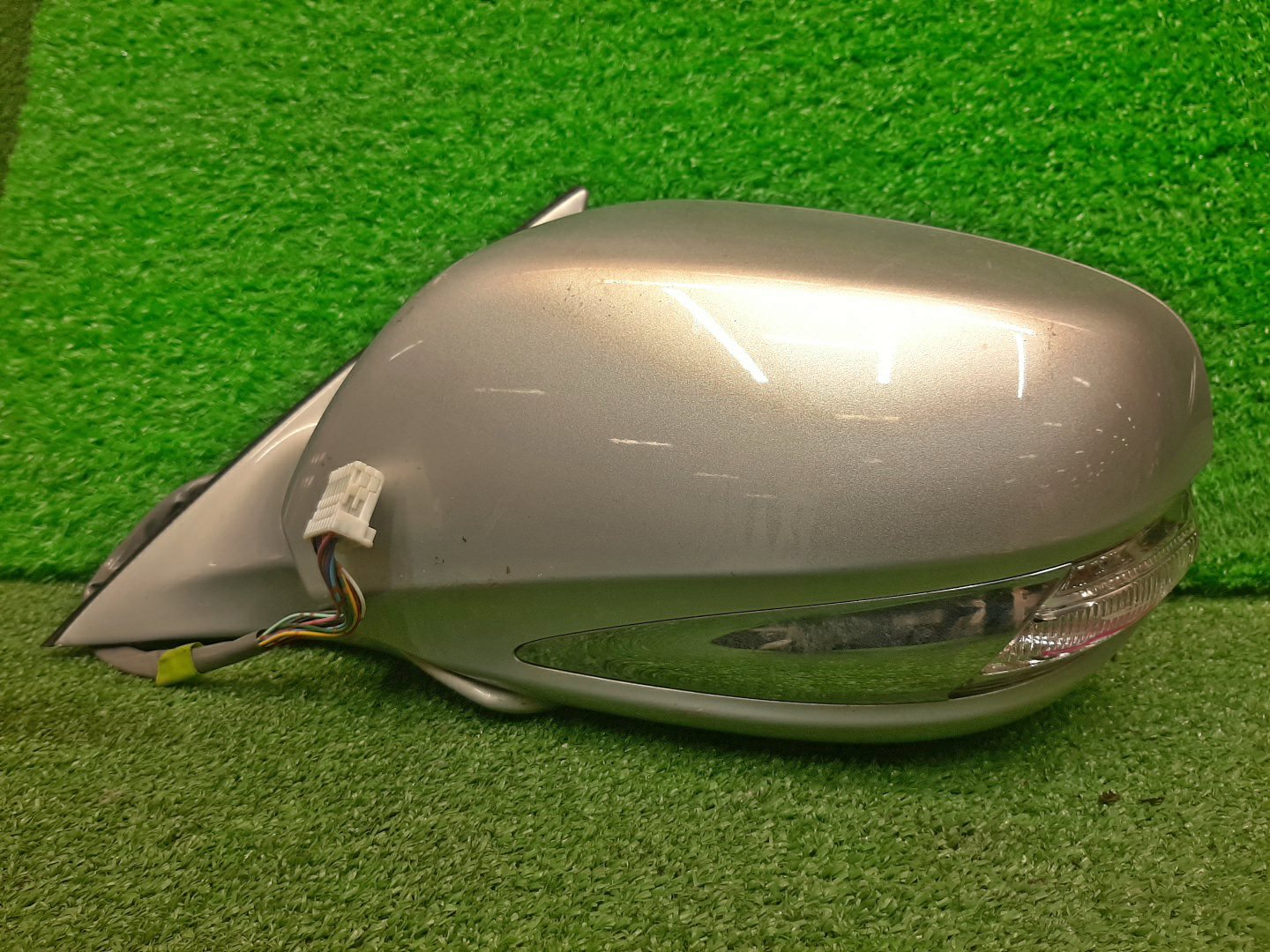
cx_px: 635
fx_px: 954
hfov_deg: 67.3
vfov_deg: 53.1
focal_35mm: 26
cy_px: 476
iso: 40
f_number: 1.7
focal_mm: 3.93
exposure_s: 1/103
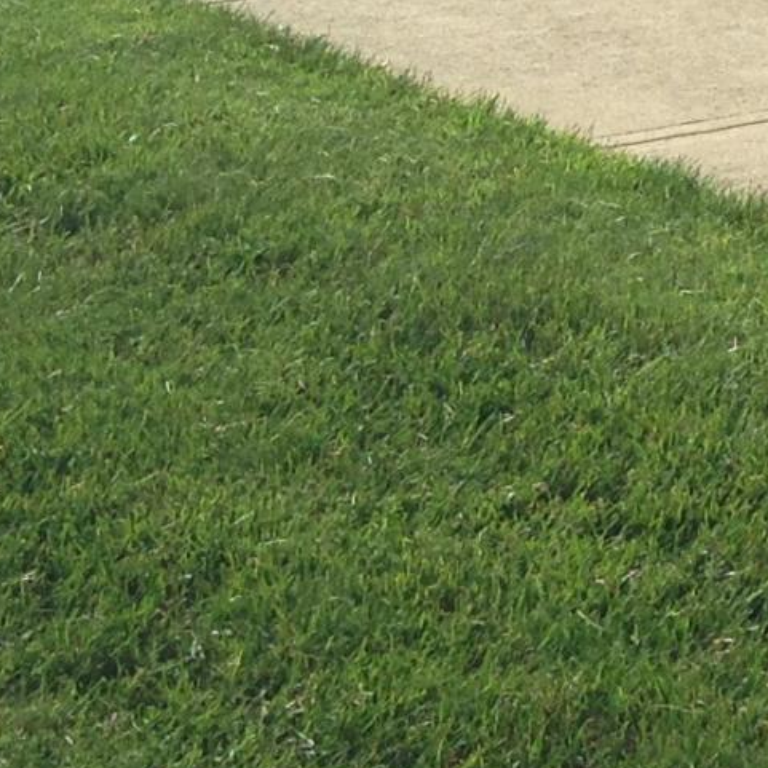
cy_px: -402
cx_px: 1439
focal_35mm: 182
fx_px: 4568
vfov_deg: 9.3
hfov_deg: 9.1
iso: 50
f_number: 2.4
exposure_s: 1/1106
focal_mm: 4.12
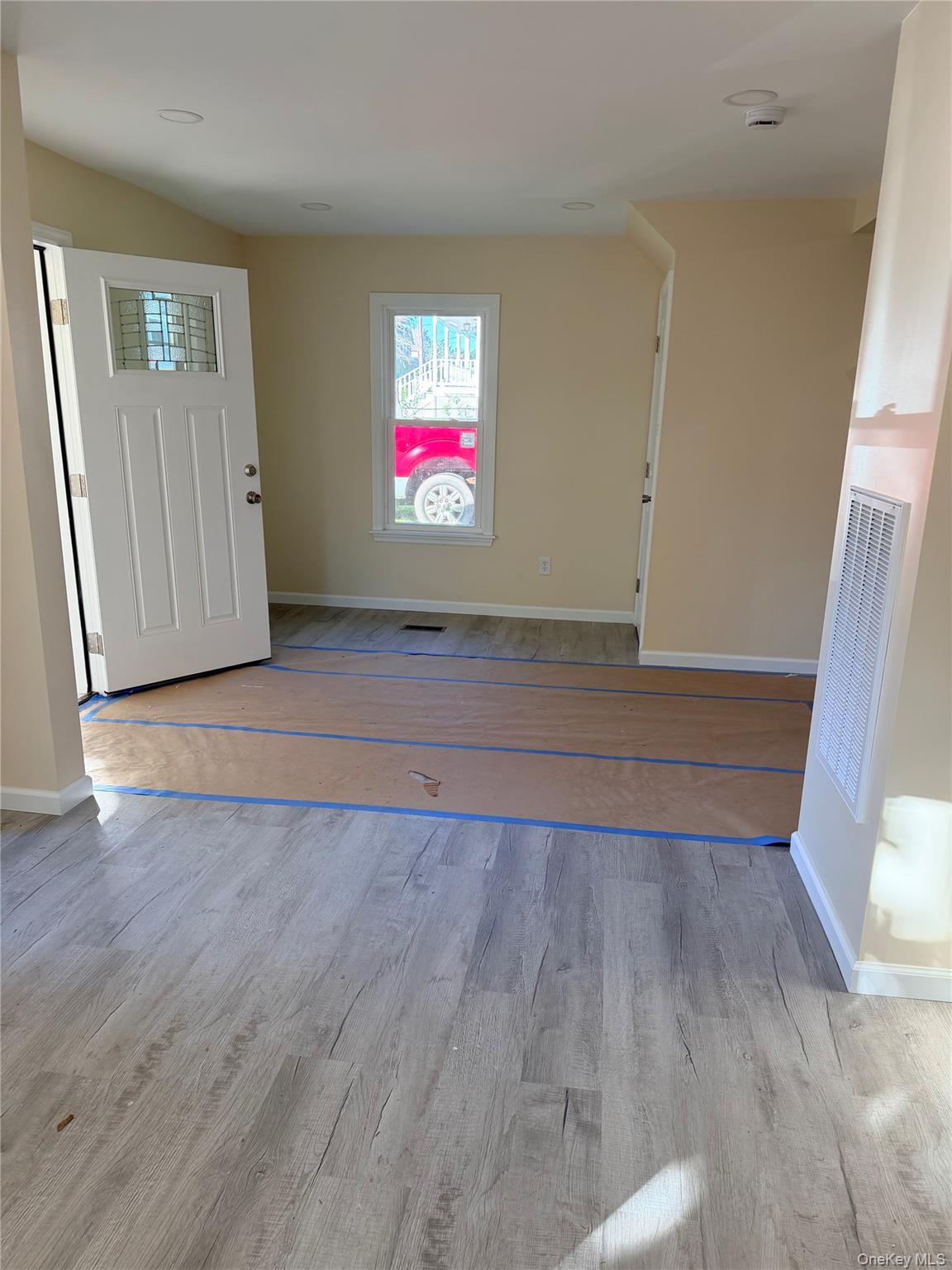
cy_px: 635
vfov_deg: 71.6
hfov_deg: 56.8
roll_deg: -1.7
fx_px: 880
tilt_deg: -14.1
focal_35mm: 24
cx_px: 476
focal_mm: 6.76
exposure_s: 1/206
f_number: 1.78
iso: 125
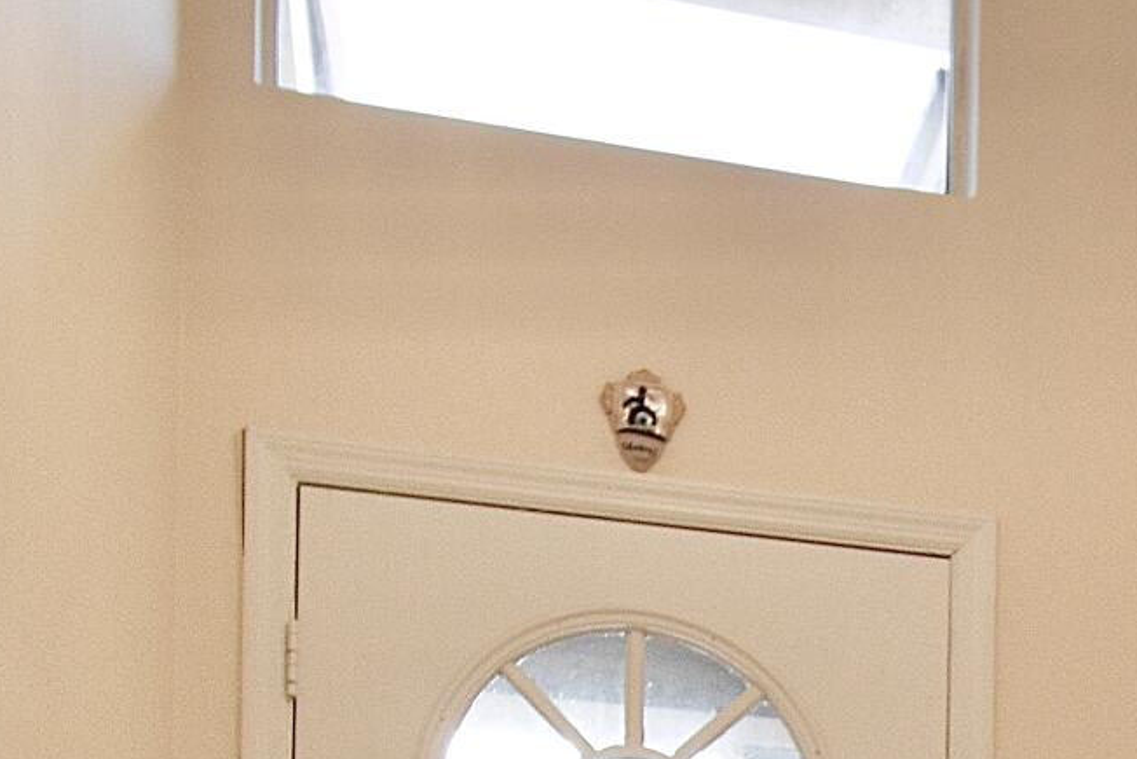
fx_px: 2180
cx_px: 1254
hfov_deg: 26.8
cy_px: 1209
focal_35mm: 69
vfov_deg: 17.3
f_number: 5.6
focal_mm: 10
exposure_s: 1/60
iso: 400
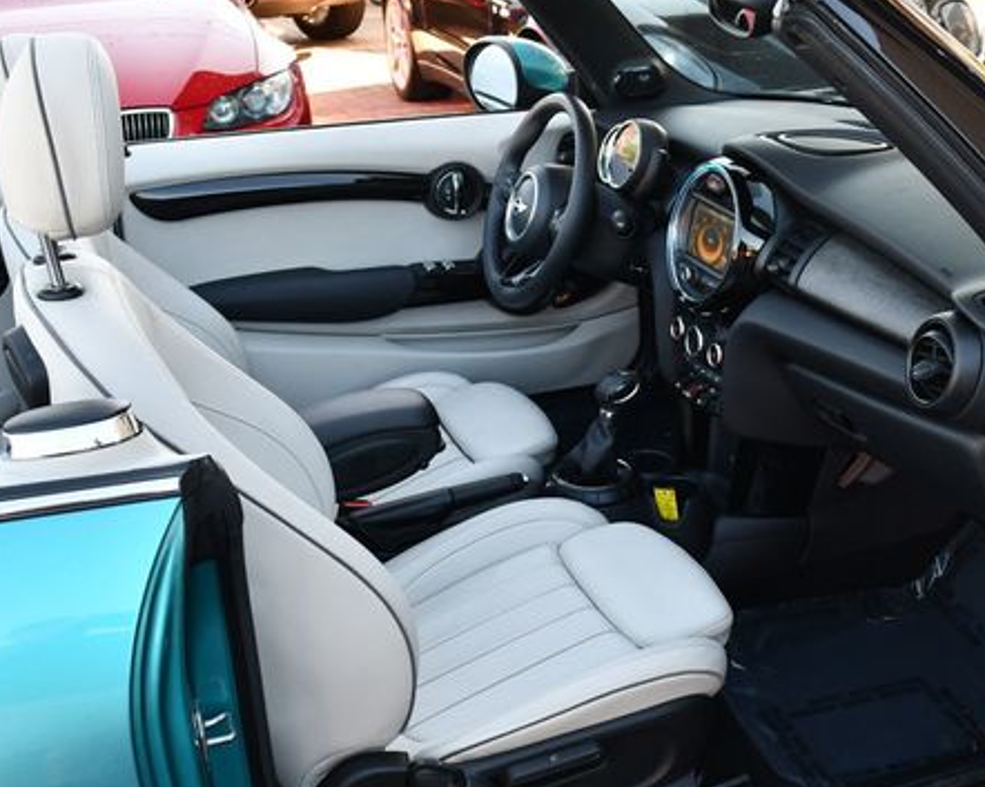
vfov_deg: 30.8
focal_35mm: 49
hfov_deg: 38.0
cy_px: 412
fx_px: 1428
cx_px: 546
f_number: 4.5
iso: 400
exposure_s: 1/250
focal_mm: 18
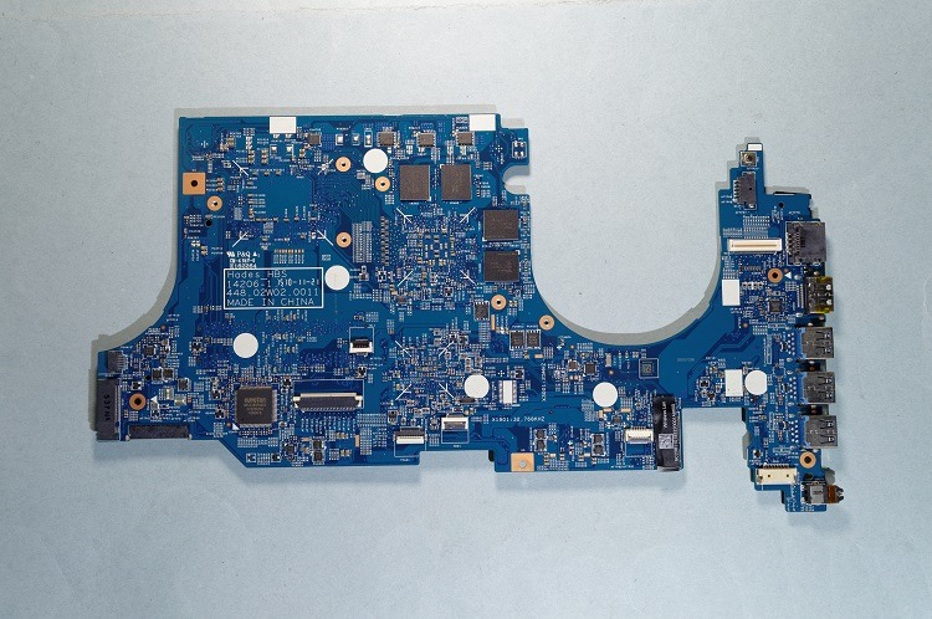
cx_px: 466
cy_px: 310
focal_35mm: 33
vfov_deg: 39.9
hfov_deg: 57.3
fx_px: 853
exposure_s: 1/6
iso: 100
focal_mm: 22
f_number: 8
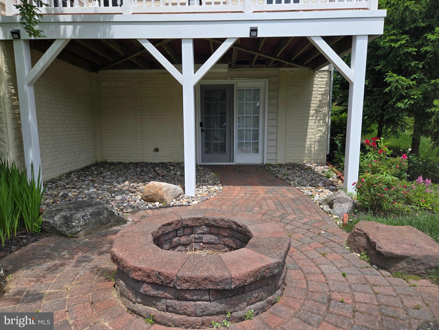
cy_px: 165
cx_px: 220
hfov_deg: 73.9
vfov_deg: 58.9
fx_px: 292
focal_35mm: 23
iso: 64
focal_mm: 5.4
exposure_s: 1/2921
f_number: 1.8
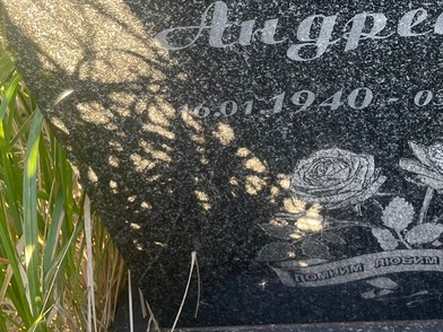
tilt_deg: -38.9
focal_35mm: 53
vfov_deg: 26.1
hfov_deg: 34.9
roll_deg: +5.5
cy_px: 0
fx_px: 678
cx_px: 362
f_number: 1.6
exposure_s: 1/121
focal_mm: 4.2
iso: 80
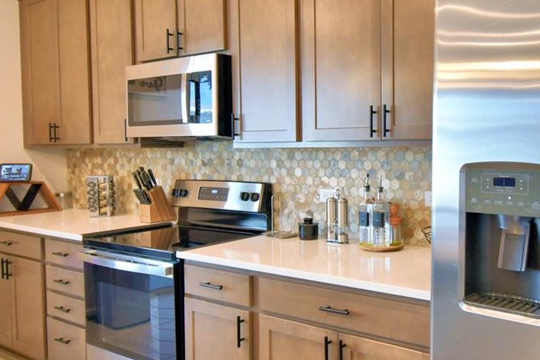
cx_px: 374
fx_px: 495
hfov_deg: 55.6
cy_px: 170
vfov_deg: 40.0
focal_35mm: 33
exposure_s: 1/40
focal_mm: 10
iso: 400
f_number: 4.5
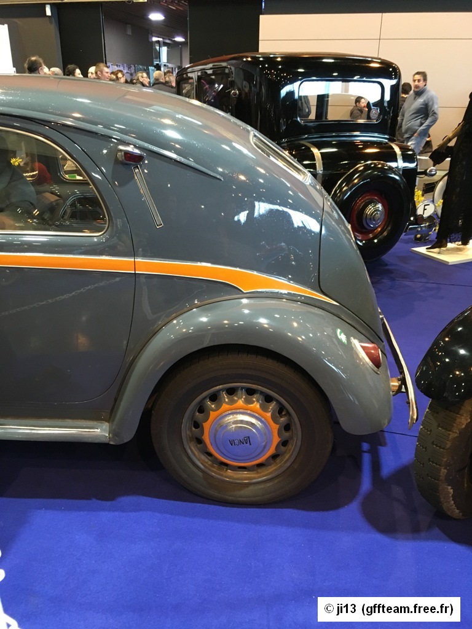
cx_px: 236
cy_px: 314
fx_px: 527
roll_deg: -0.7
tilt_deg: -22.9
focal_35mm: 29
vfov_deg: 61.7
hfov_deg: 48.2
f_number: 2.2
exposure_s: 1/33
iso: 200
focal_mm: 4.15
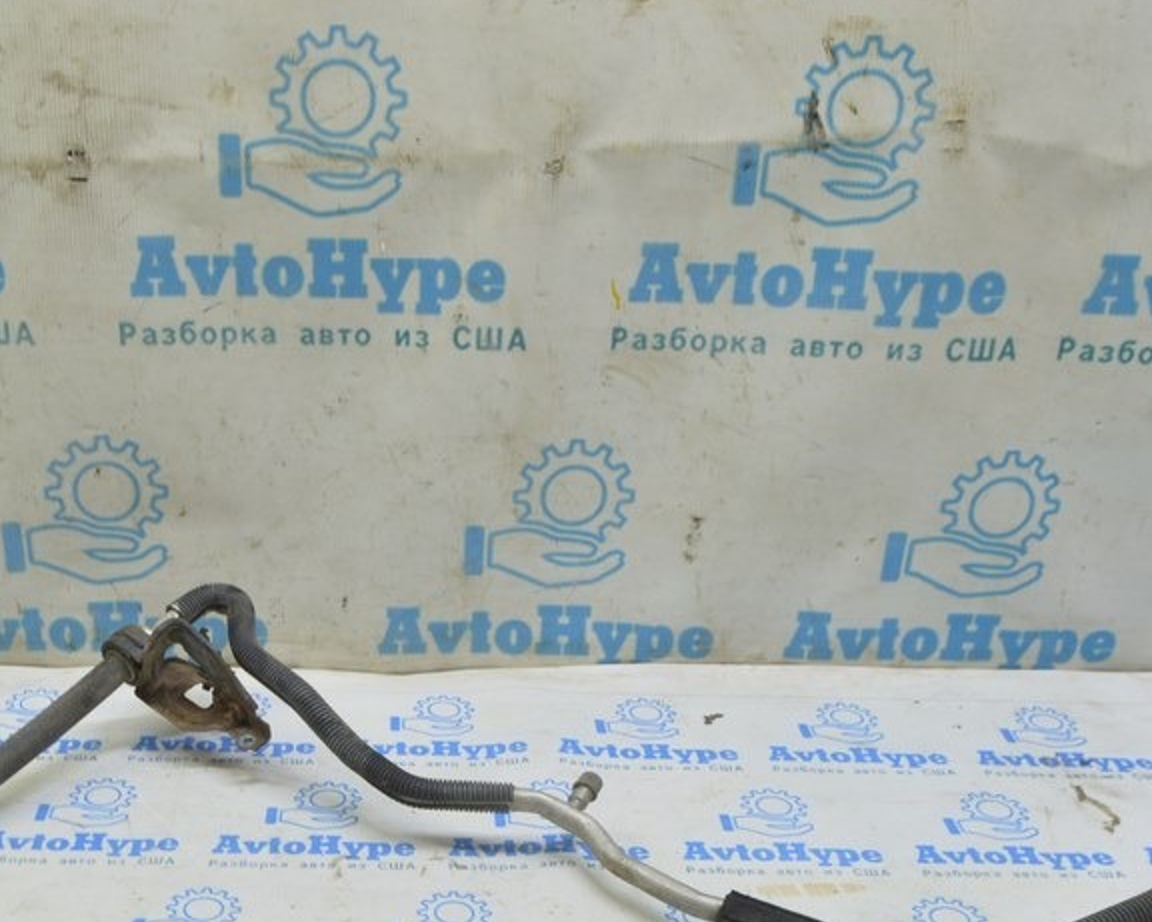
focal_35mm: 45
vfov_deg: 33.0
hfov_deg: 40.6
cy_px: 655
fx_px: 1535
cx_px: 384
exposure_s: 1/20
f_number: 5.6
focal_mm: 18
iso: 400
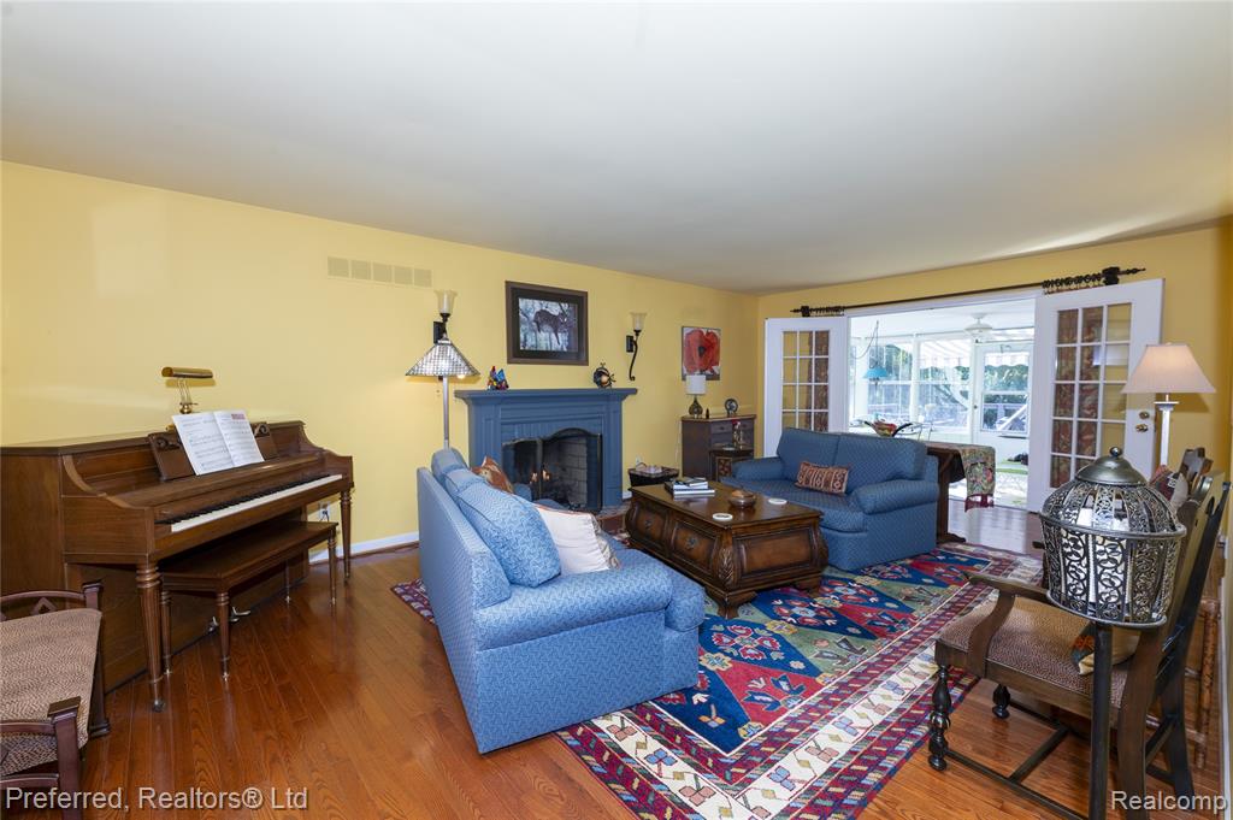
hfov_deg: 100.4
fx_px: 513
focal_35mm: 15
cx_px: 616
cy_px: 410
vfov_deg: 77.2
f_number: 7.1
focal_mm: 15
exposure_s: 1/160
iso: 640
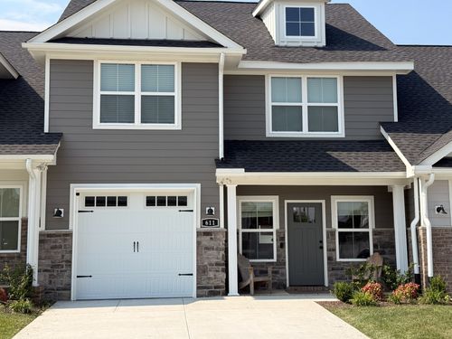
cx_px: 226
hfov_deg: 39.7
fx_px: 627
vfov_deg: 30.3
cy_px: 170
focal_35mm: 48
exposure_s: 1/3704
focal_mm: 6.76
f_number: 1.78
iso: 64
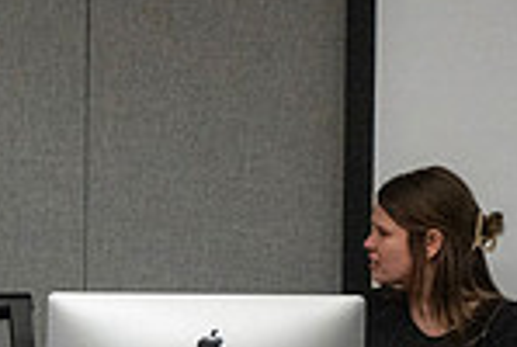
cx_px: -434
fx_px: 3914
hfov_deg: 7.3
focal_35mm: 272
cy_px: 213
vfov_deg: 5.1
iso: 10000
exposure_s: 1/500
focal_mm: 70
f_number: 4
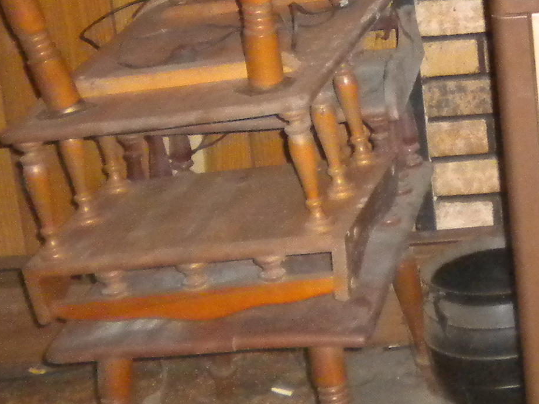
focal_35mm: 114
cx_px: 683
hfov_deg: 16.4
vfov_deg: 12.7
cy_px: -71
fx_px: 1775
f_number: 3.1
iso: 597
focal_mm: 6.3
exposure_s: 1/30
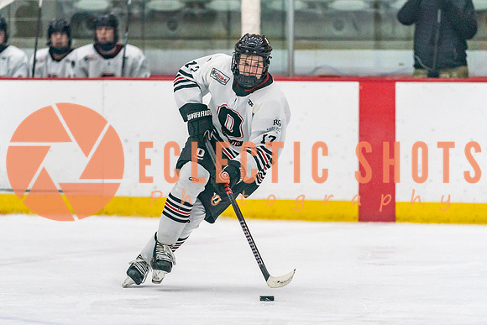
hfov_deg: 6.5
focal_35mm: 319
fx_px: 4317
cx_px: 214
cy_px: 224
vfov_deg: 4.3
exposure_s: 1/1250
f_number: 2.8
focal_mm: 200
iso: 3200
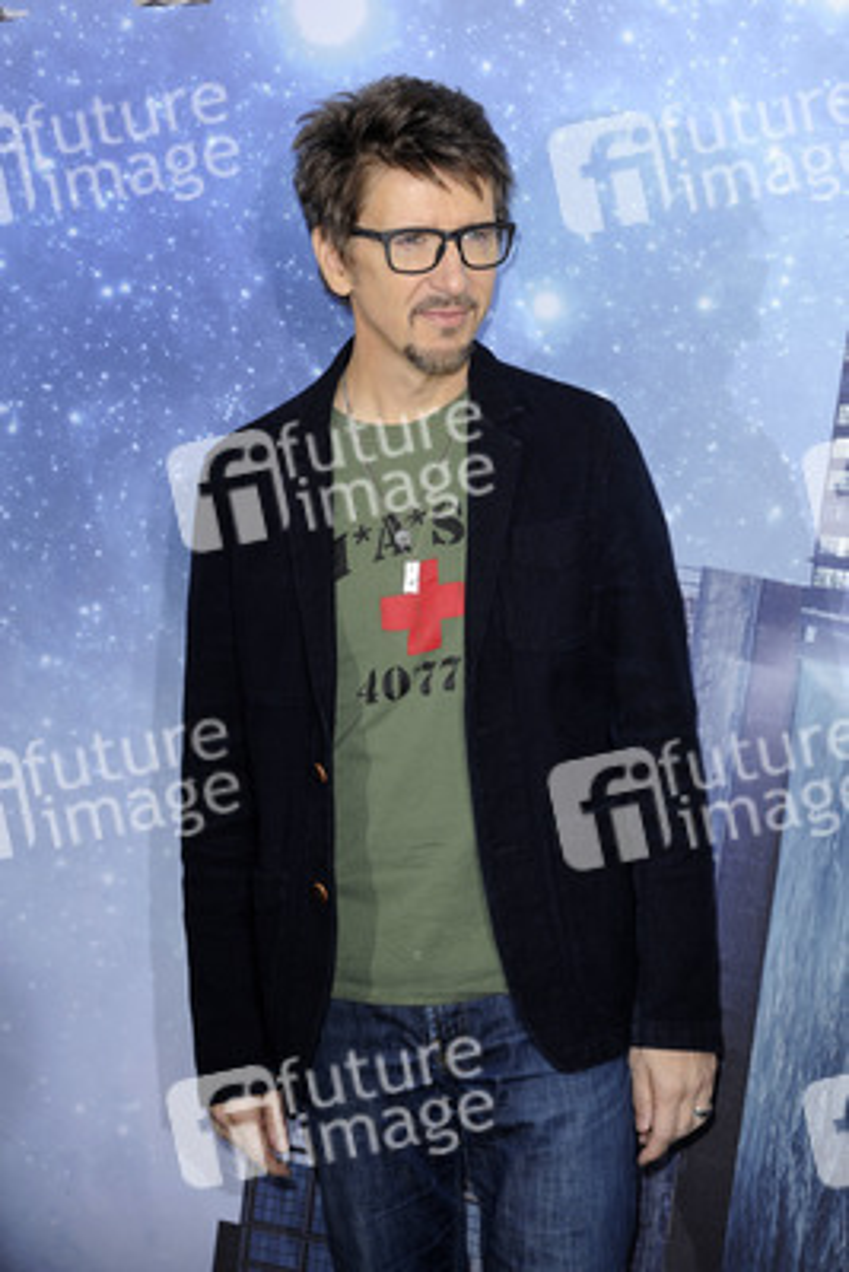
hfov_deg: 14.0
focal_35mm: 98
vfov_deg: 20.8
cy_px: 636
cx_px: 424
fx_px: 3463
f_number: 6.3
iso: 500
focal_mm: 98
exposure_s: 1/200
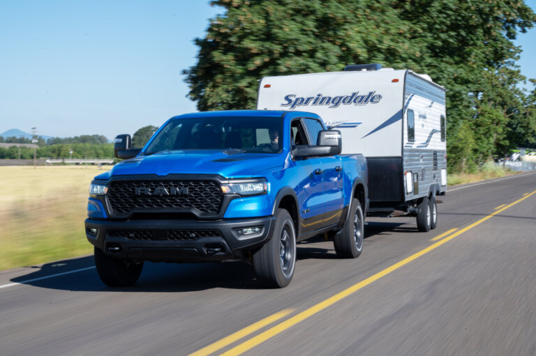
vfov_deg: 19.4
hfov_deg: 28.9
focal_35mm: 70
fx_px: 1042
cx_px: 268
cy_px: 178
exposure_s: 1/30
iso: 100
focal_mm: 70
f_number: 22
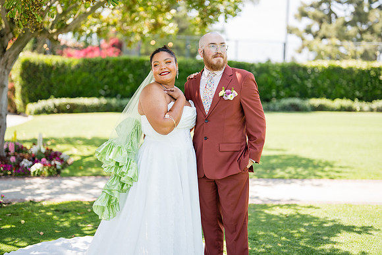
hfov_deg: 37.1
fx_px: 569
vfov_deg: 25.2
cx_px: 191
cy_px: 121
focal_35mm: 54
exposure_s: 1/2500
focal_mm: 50
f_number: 1.2
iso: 200
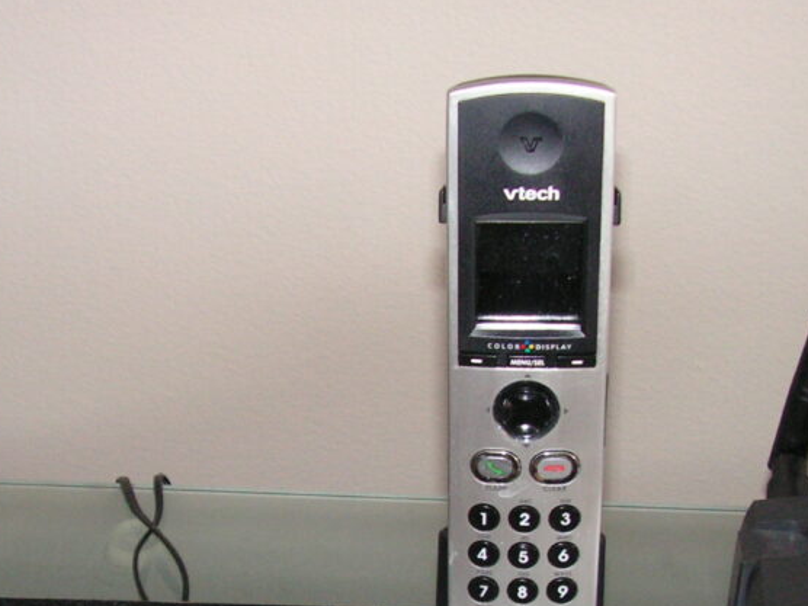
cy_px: 507
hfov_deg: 27.7
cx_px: 350
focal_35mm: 70
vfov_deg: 20.7
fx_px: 1634
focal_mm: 6.4
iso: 200
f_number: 3.2
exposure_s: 1/40
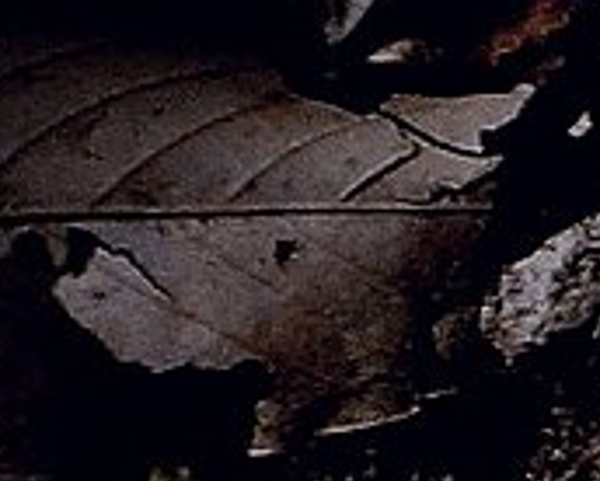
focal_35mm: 215
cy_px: 875
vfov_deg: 7.0
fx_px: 3822
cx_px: 1765
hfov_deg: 7.8
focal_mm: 5.6
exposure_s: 1/80
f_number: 3.5
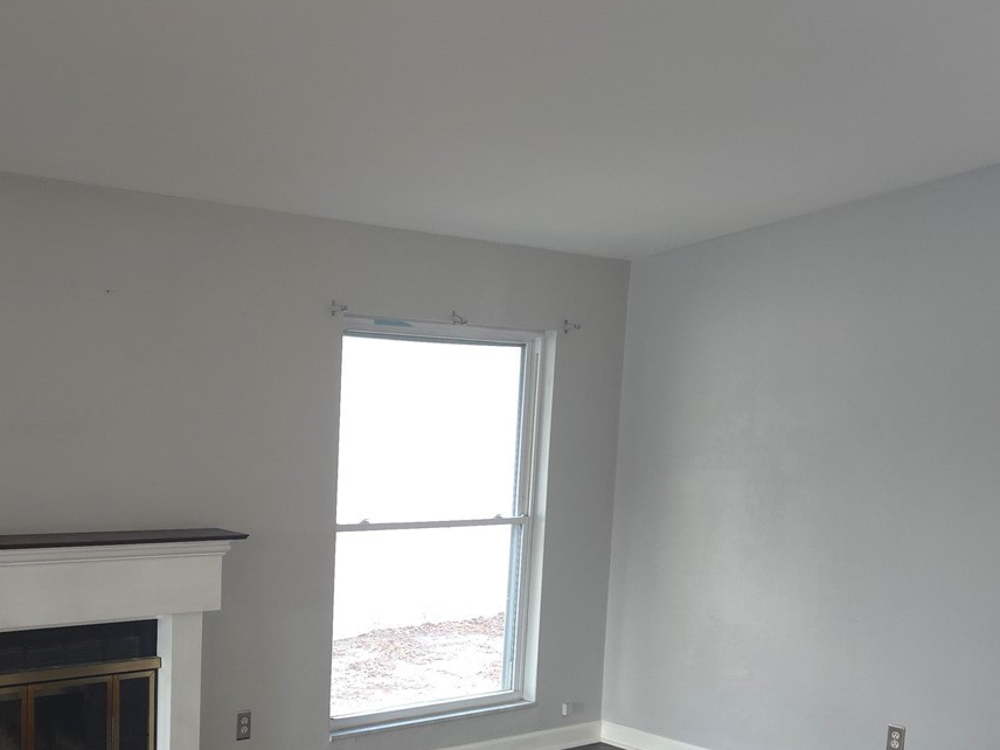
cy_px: 558
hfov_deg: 43.0
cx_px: 300
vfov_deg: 33.0
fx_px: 1242
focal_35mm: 43
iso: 200
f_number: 1.8
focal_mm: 5.4
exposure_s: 1/60
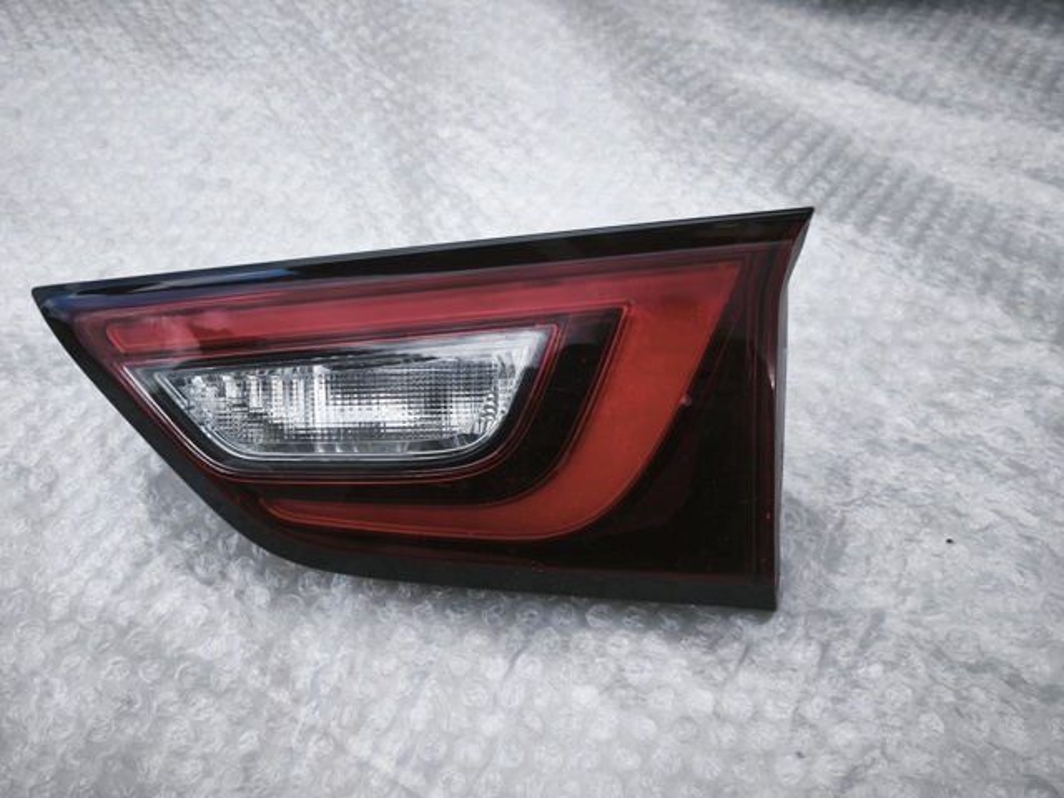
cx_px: 532
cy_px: 399
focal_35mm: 35
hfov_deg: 52.6
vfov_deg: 40.7
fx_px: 1076
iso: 80
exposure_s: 1/750
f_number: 1.7
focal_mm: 5.35
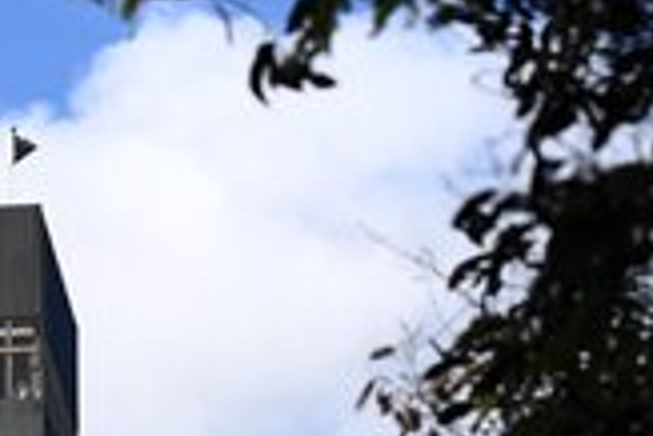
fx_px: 6318
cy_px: 492
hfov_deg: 5.8
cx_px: -669
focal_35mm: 348
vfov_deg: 4.0
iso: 1600
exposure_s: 1/13000
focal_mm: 70
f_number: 4.5
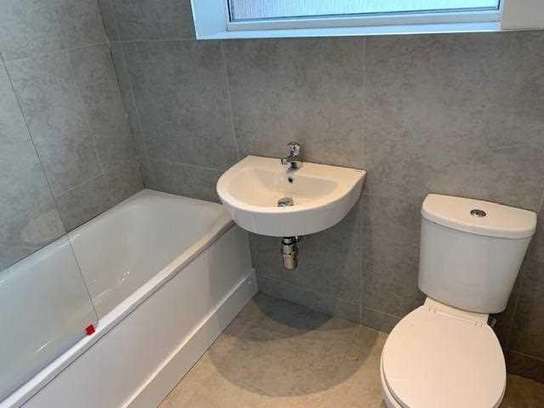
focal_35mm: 26
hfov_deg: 67.3
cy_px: 204
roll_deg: +5.9
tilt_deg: -29.2
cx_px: 272
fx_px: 409
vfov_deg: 53.1
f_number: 1.8
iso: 80
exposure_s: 1/121
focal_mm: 4.25
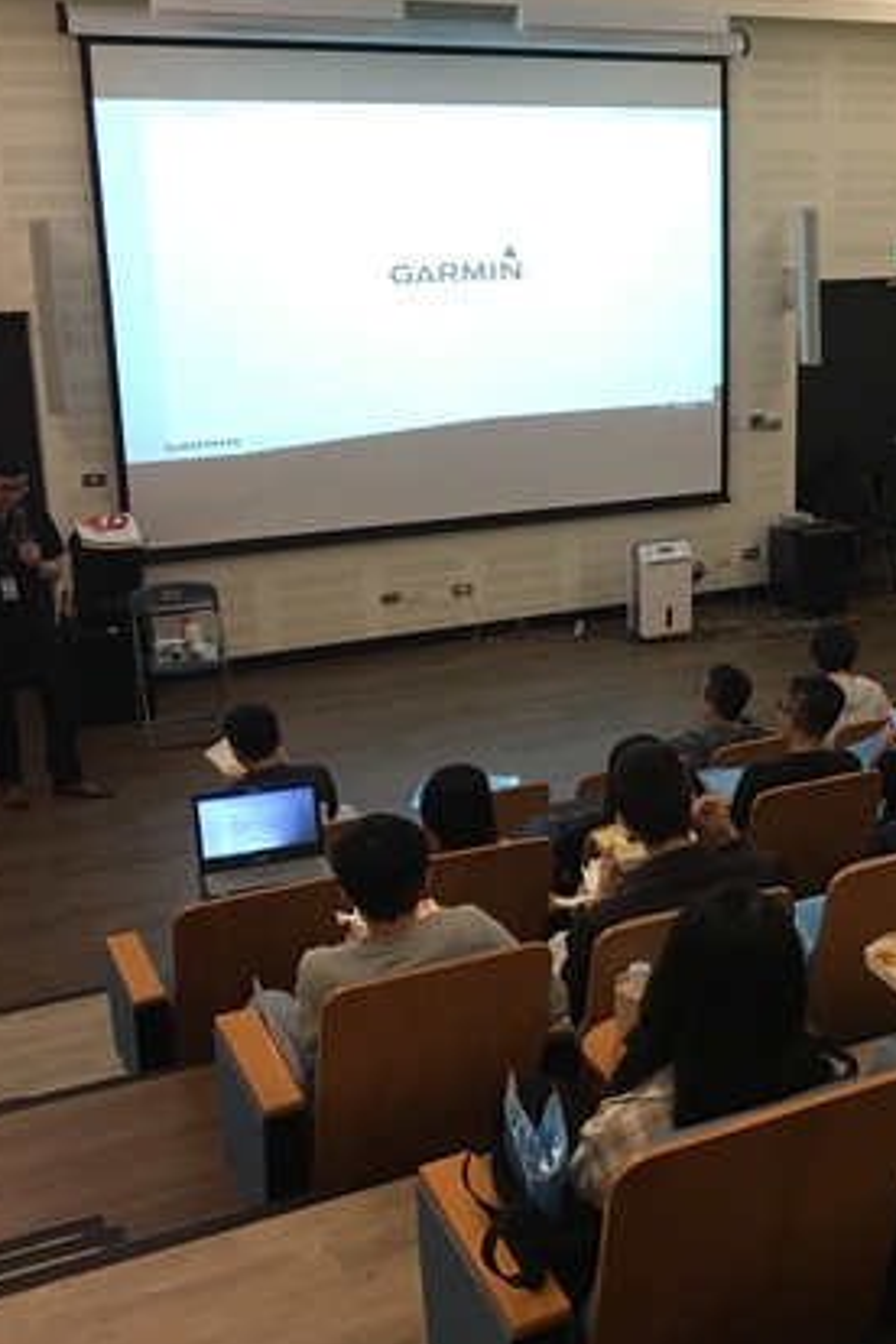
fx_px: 1904
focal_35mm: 51
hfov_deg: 24.8
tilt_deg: -16.8
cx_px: 958
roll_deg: -2.6
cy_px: 586
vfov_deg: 38.8
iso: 125
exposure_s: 1/30
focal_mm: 4.15
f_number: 2.2
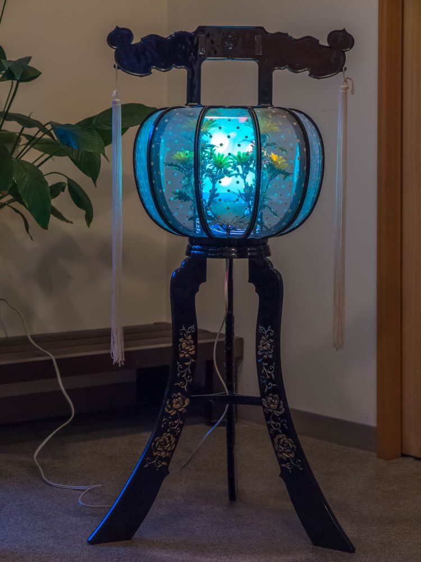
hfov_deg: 15.4
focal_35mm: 96
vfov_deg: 20.4
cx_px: 210
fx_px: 1557
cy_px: 281
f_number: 5.6
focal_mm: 48
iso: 400
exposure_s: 1/13
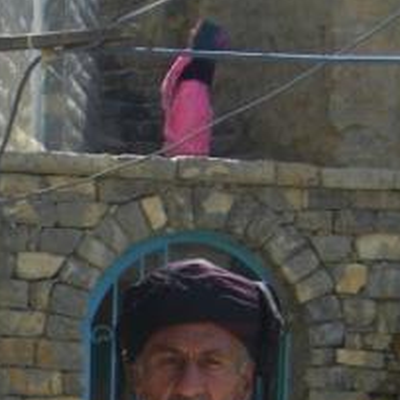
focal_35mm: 112
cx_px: -193
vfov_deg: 13.8
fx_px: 1464
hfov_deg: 14.5
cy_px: 733
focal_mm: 5
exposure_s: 1/125
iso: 50
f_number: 4.2
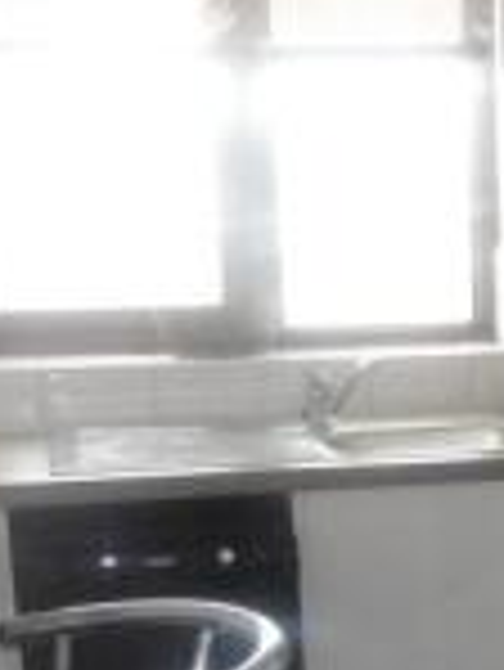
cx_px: 713
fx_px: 1822
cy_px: 762
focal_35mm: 94
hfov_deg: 14.8
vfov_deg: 19.8
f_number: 3.3
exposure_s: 1/60
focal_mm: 4.3
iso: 400
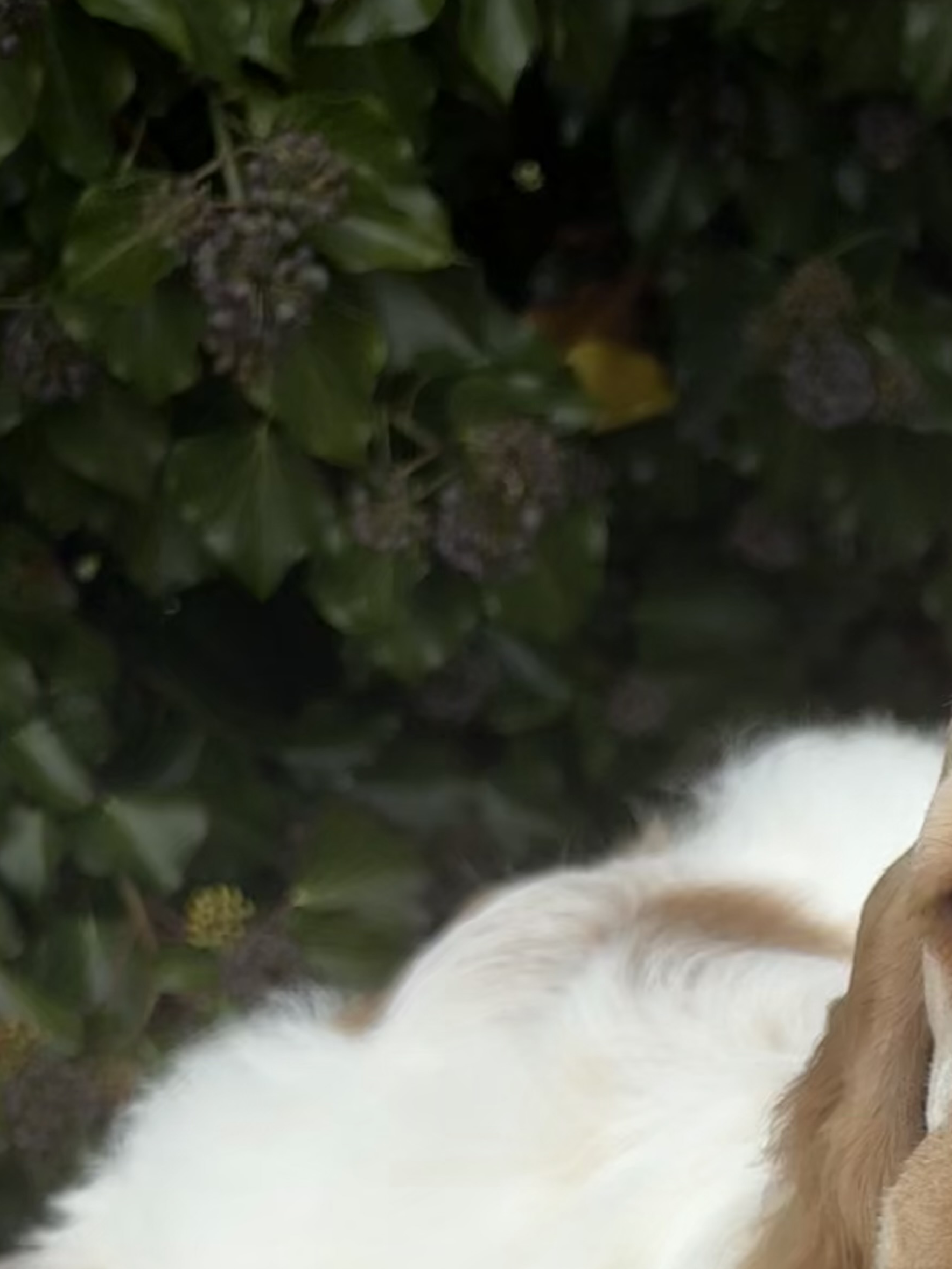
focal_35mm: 63
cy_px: 1527
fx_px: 2310
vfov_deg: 27.1
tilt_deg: -49.7
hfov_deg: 21.6
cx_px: 1151
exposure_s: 1/1099
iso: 50
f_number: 1.6
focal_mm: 5.96
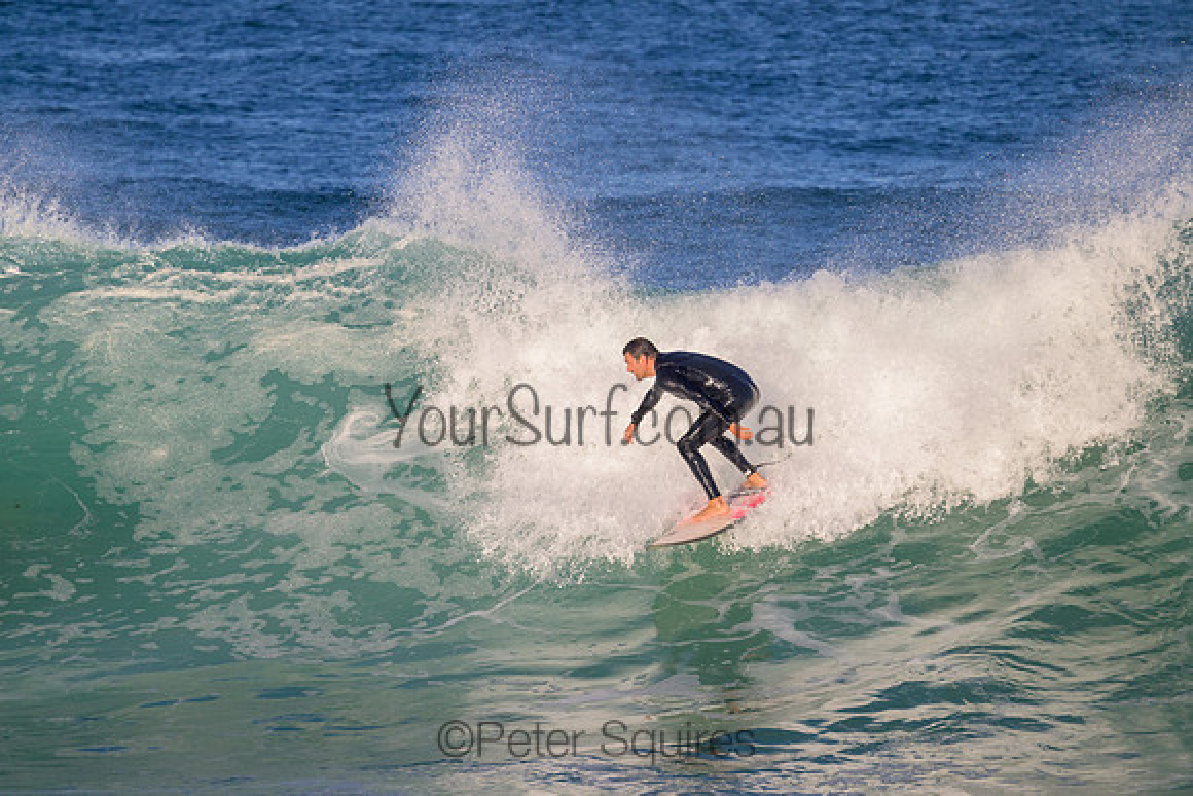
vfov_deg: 2.4
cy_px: 398
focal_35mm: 580
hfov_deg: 3.6
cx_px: 596
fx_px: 19224
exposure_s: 1/2000
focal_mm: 580
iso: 900
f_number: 11
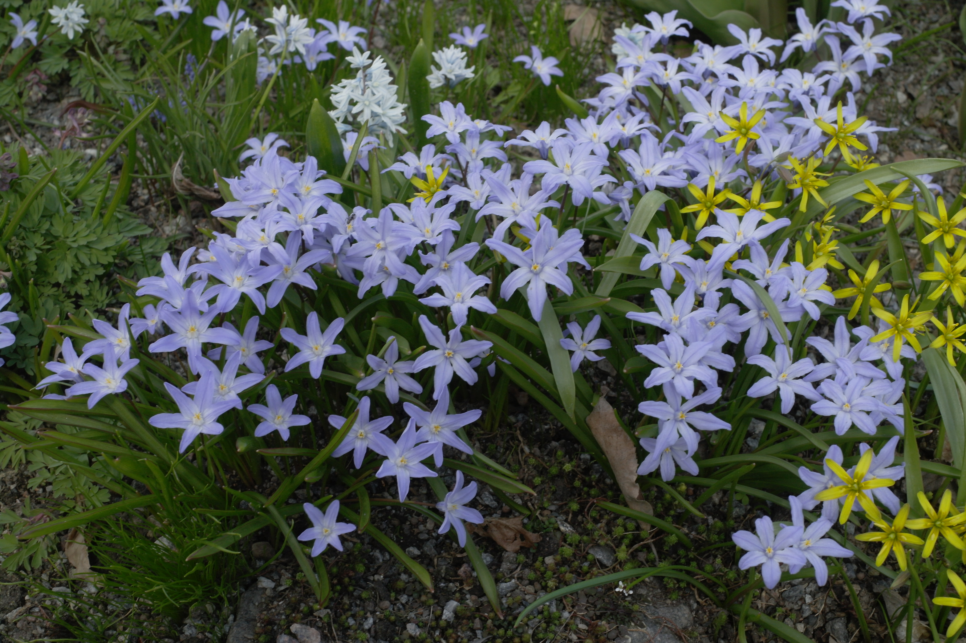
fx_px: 1234
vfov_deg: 29.2
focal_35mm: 46
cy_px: 322
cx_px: 483
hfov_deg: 42.8
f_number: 9.5
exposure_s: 1/125
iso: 400
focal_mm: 30
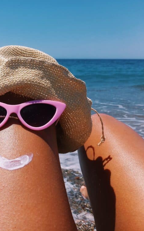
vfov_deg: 54.0
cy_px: 115
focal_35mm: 36
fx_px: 226
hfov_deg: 33.4
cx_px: 13
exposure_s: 1/1610
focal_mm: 4.6
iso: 50
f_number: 2
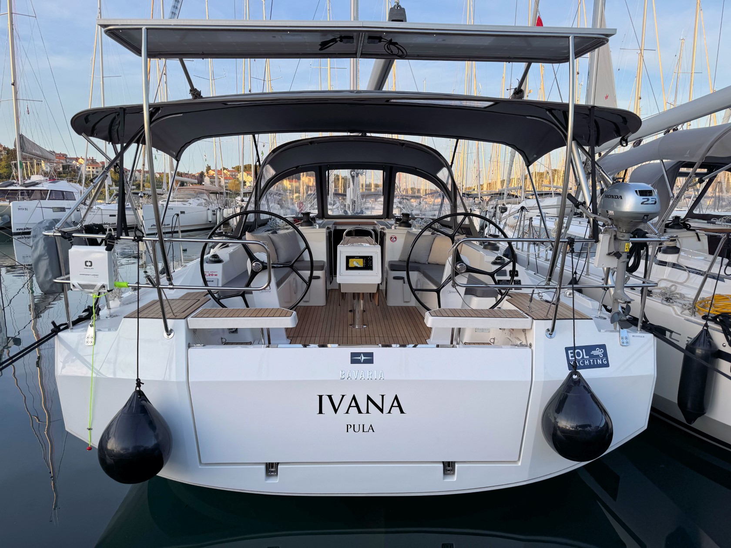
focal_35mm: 24
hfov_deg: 71.6
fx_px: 507
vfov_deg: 56.8
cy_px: 274
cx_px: 366
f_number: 1.78
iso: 80
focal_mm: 6.86
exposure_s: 1/864
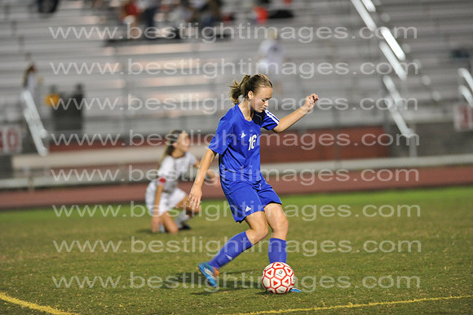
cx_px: 236
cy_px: 158
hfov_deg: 6.9
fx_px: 3939
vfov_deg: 4.6
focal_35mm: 300
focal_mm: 300
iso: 5000
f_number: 3.2
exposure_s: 1/400
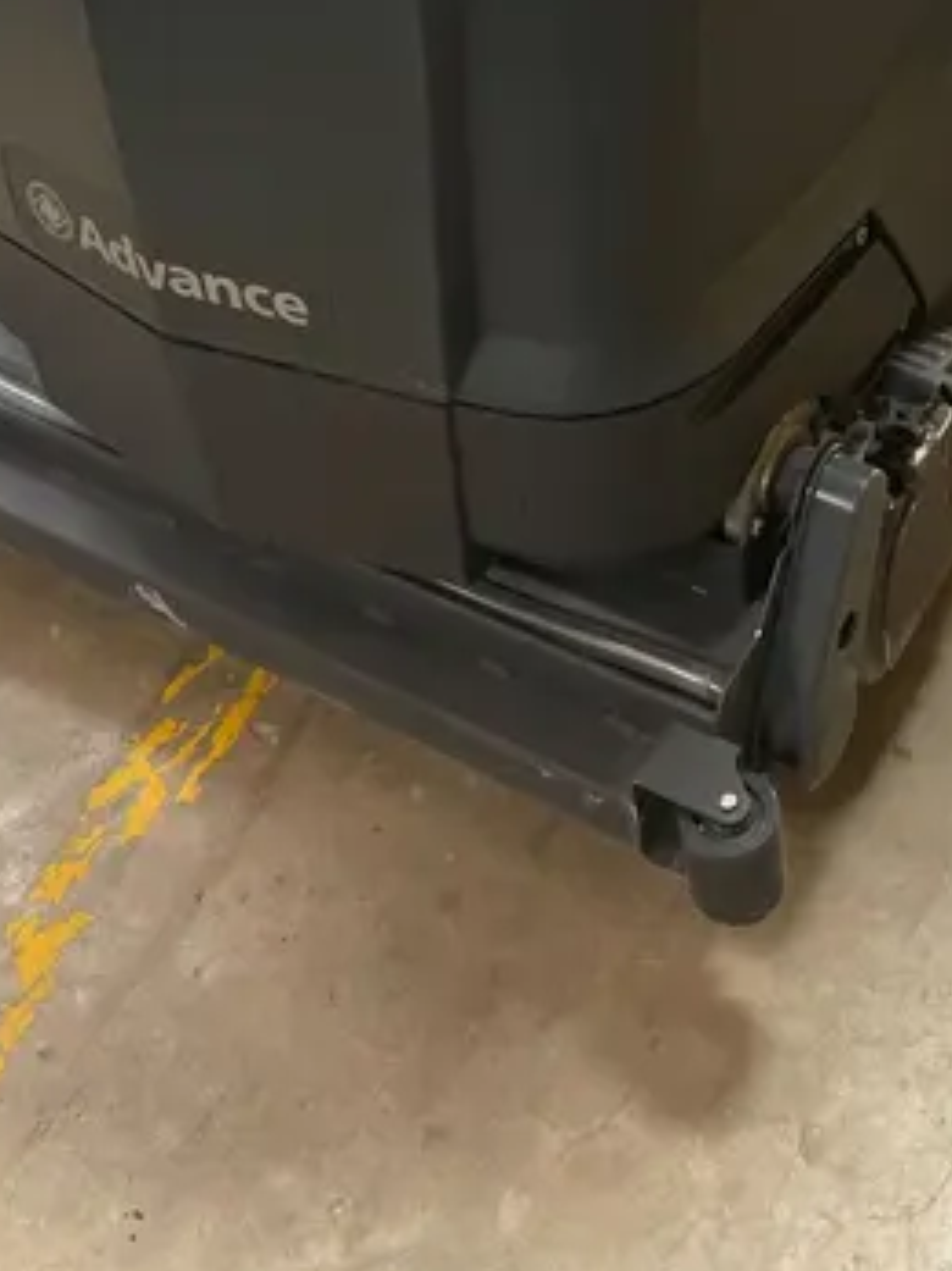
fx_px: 2018
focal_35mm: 55
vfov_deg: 32.3
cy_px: 9
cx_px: 688
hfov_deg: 26.3
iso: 125
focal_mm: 4.2
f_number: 1.6
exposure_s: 1/78
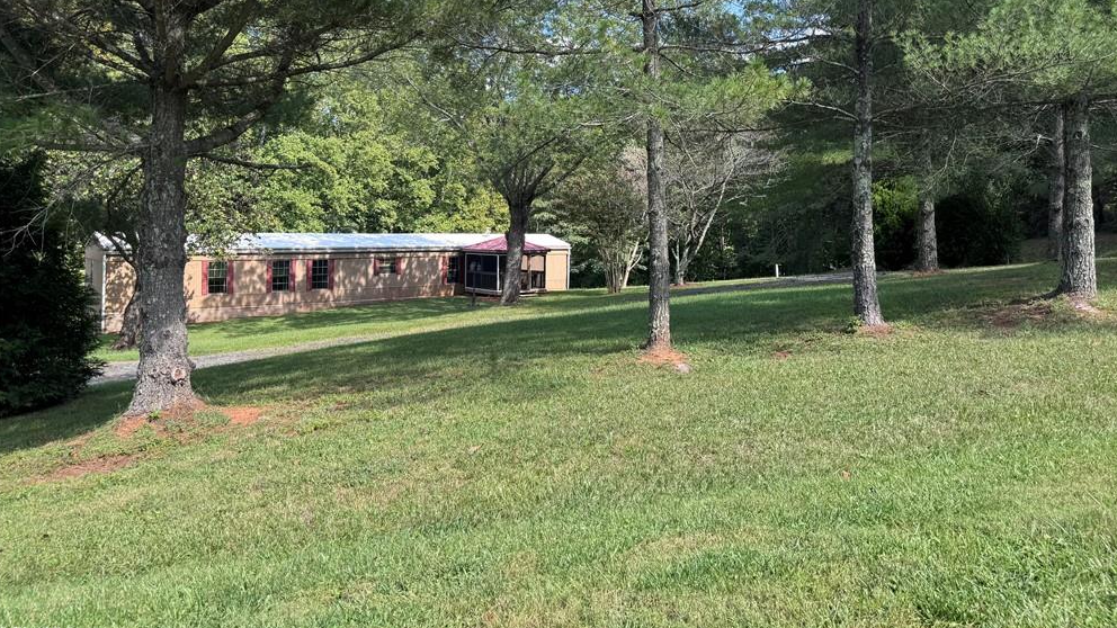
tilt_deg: +0.7
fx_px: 800
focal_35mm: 27
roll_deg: -3.0
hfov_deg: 69.9
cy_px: 212
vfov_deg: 42.3
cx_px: 571
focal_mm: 6.76
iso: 80
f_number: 1.78
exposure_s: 1/1094
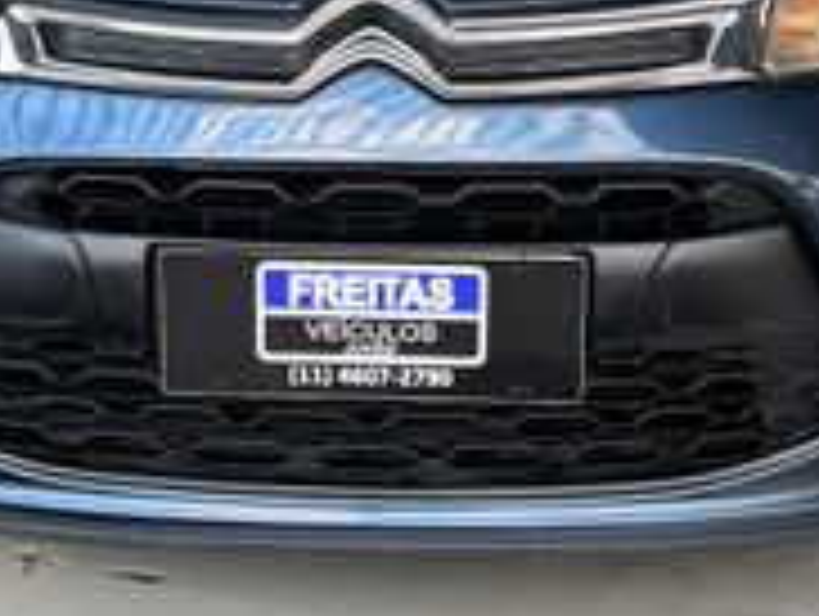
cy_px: 67
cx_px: 324
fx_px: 1587
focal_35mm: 67
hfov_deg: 28.9
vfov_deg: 21.5
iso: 125
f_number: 1.5
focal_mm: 5.7
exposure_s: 1/120
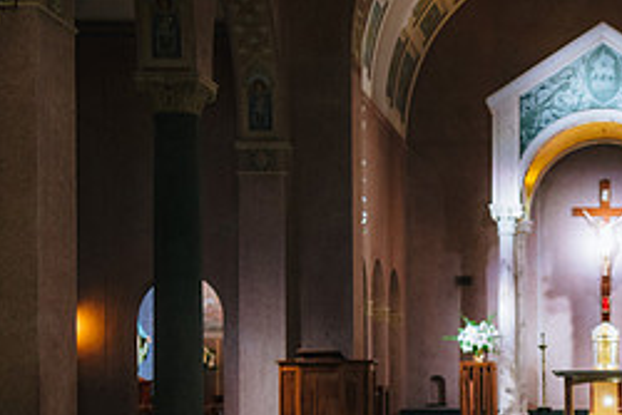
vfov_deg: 15.4
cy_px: 379
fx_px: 1521
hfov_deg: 22.0
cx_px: 662
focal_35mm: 88
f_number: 3.5
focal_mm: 38
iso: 1250
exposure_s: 1/160
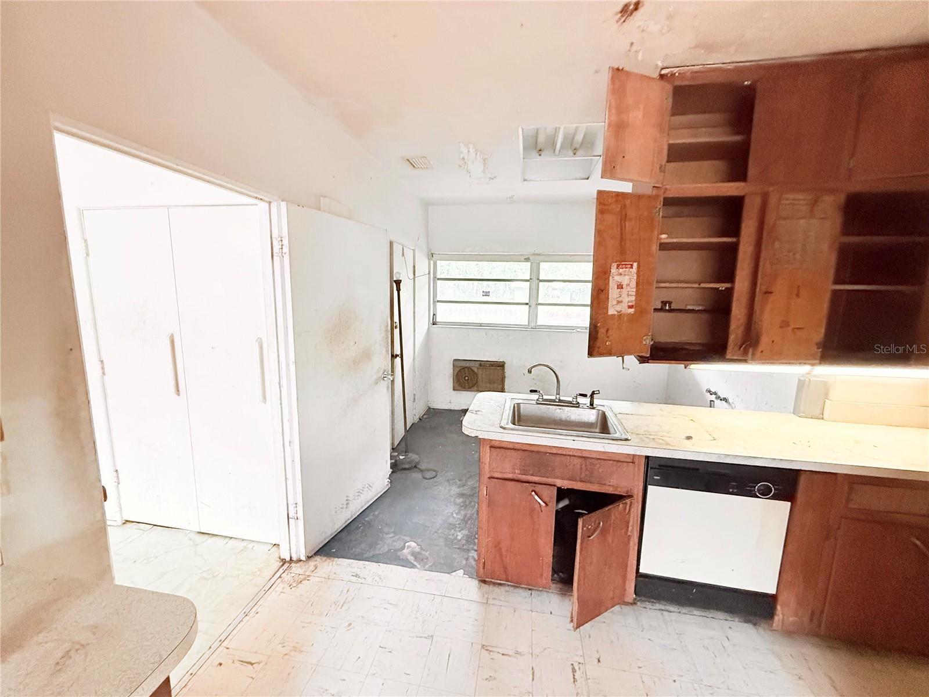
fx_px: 376
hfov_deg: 102.1
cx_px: 464
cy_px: 348
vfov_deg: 85.7
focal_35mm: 14
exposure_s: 1/60
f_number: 2.2
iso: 640
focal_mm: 2.22
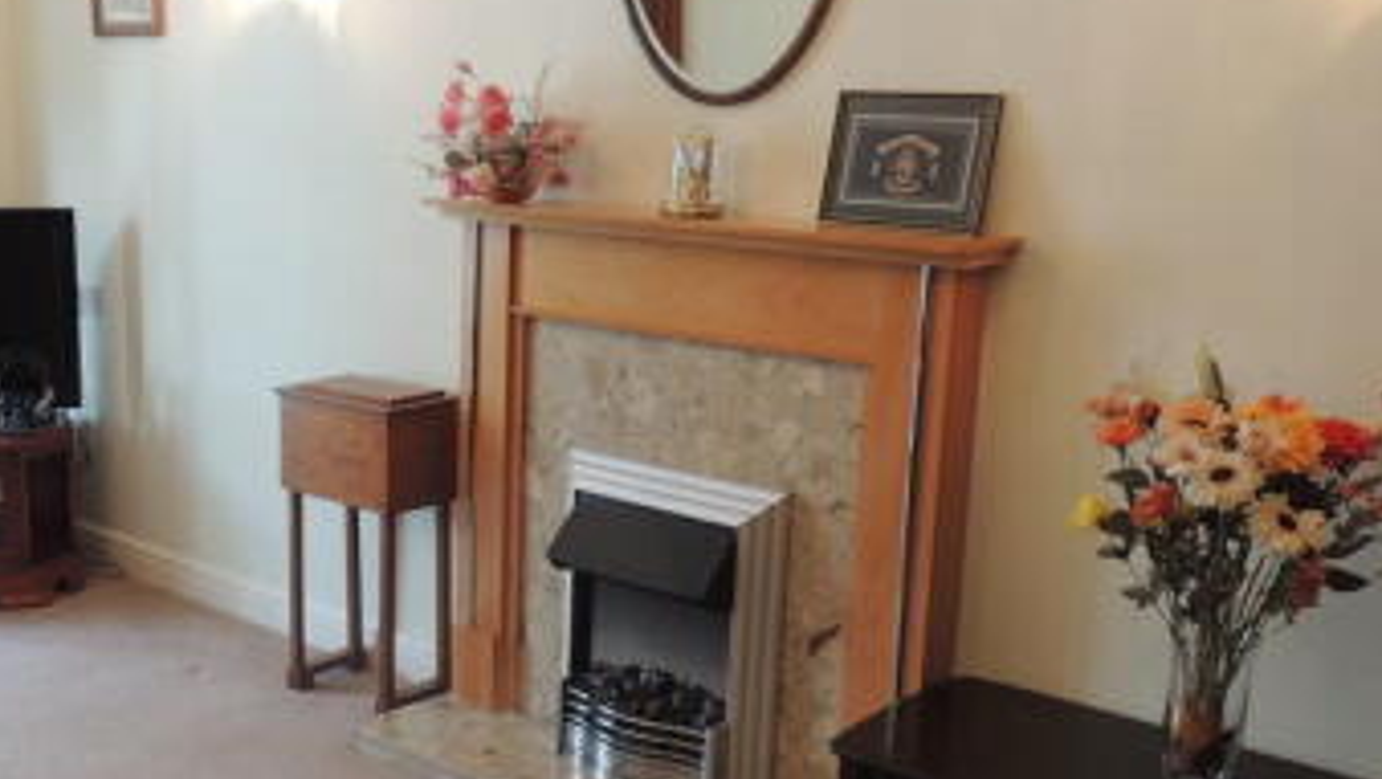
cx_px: 426
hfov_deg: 44.6
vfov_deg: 26.5
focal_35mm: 45
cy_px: 471
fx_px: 1650
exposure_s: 1/30
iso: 200
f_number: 3
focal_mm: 4.3
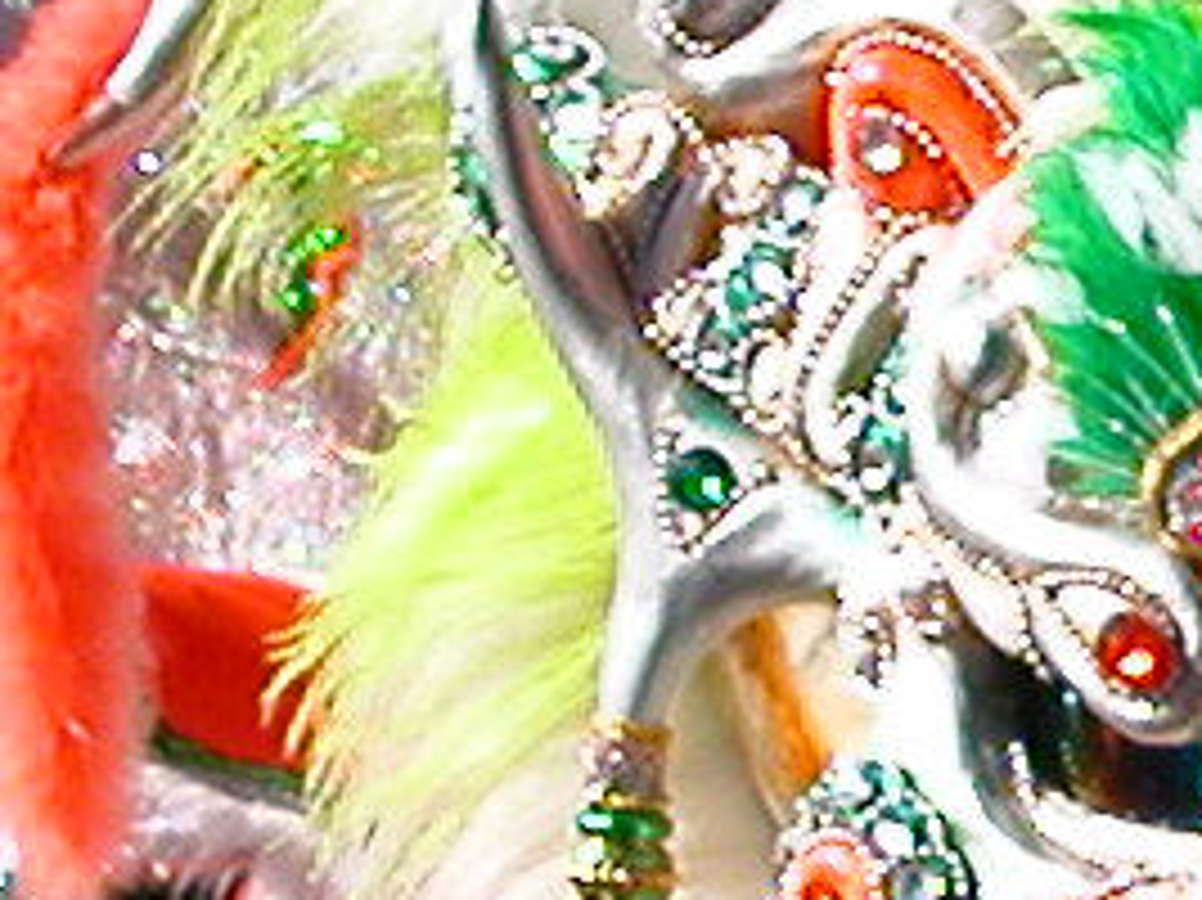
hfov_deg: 8.7
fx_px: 7705
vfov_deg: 6.7
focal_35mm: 222
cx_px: 1837
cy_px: 770
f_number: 4.5
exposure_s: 1/628
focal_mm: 5.6
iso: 100
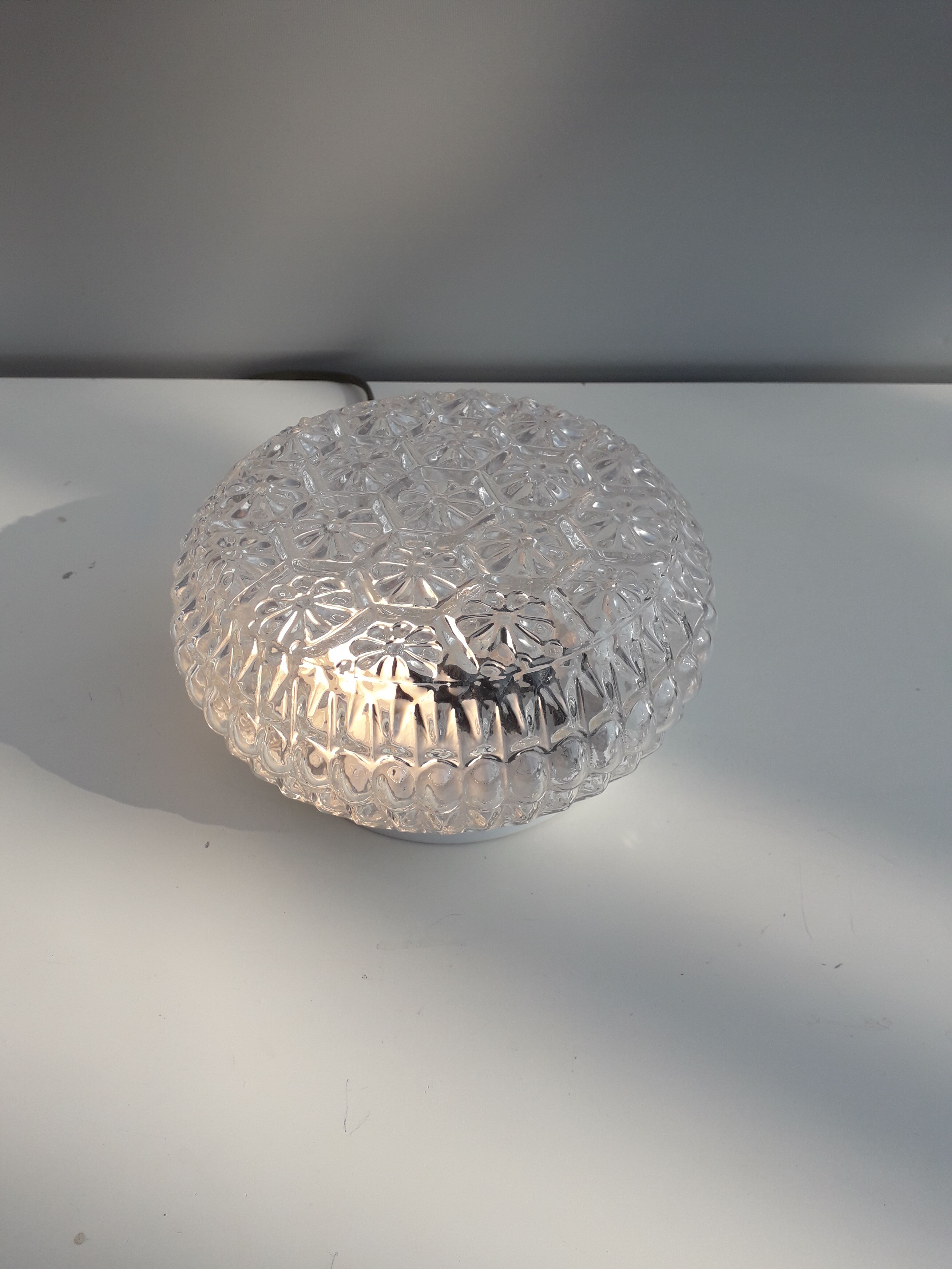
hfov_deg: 51.4
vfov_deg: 65.3
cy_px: 634
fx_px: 990
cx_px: 476
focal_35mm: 27
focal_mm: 3.6
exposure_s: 1/2252
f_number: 1.9
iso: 40
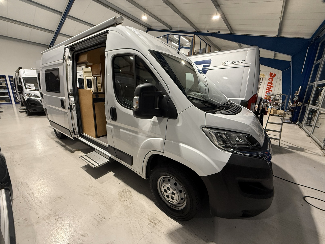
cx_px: 162
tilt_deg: -13.6
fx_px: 131
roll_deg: -1.6
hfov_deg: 102.1
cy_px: 122
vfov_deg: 85.7
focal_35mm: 14
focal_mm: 2.22
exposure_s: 1/50
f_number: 2.2
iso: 250
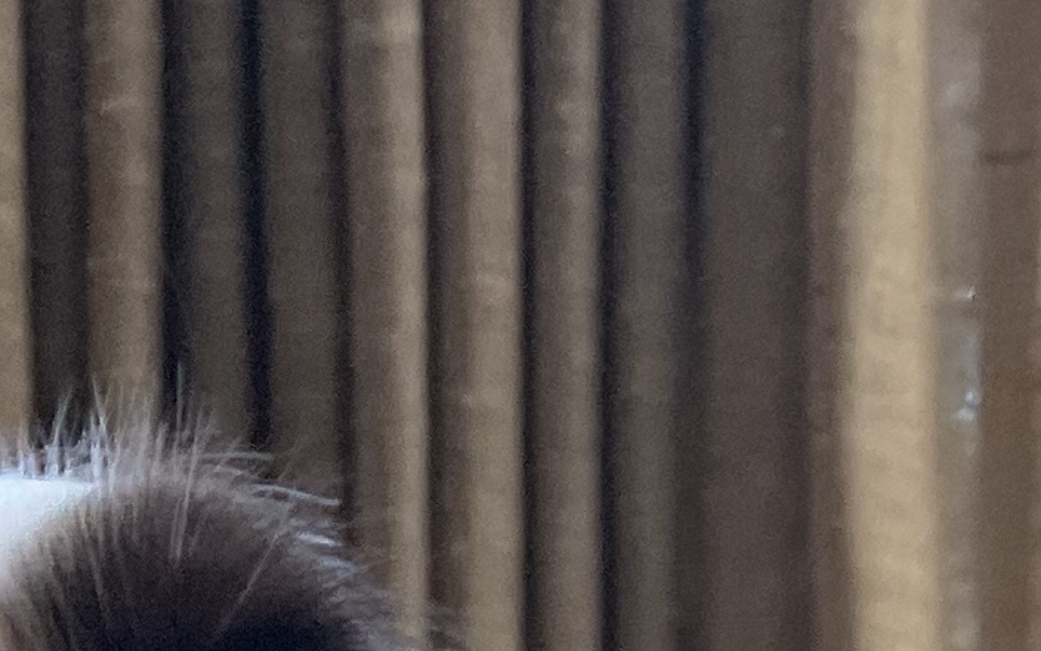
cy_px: 2144
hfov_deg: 11.9
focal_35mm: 176
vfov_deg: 6.6
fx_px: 4993
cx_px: 442
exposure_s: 1/60
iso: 80
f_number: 1.8
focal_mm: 3
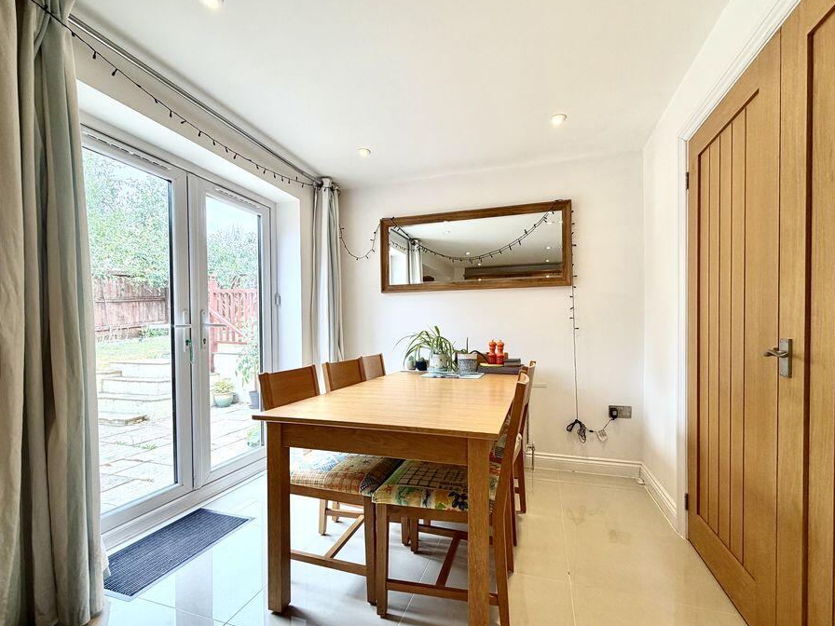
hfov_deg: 94.5
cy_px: 337
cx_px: 422
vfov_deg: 78.0
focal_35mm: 16
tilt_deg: -0.9
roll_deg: +0.4
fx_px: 386
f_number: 2.2
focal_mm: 2.22
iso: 64
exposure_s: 1/100
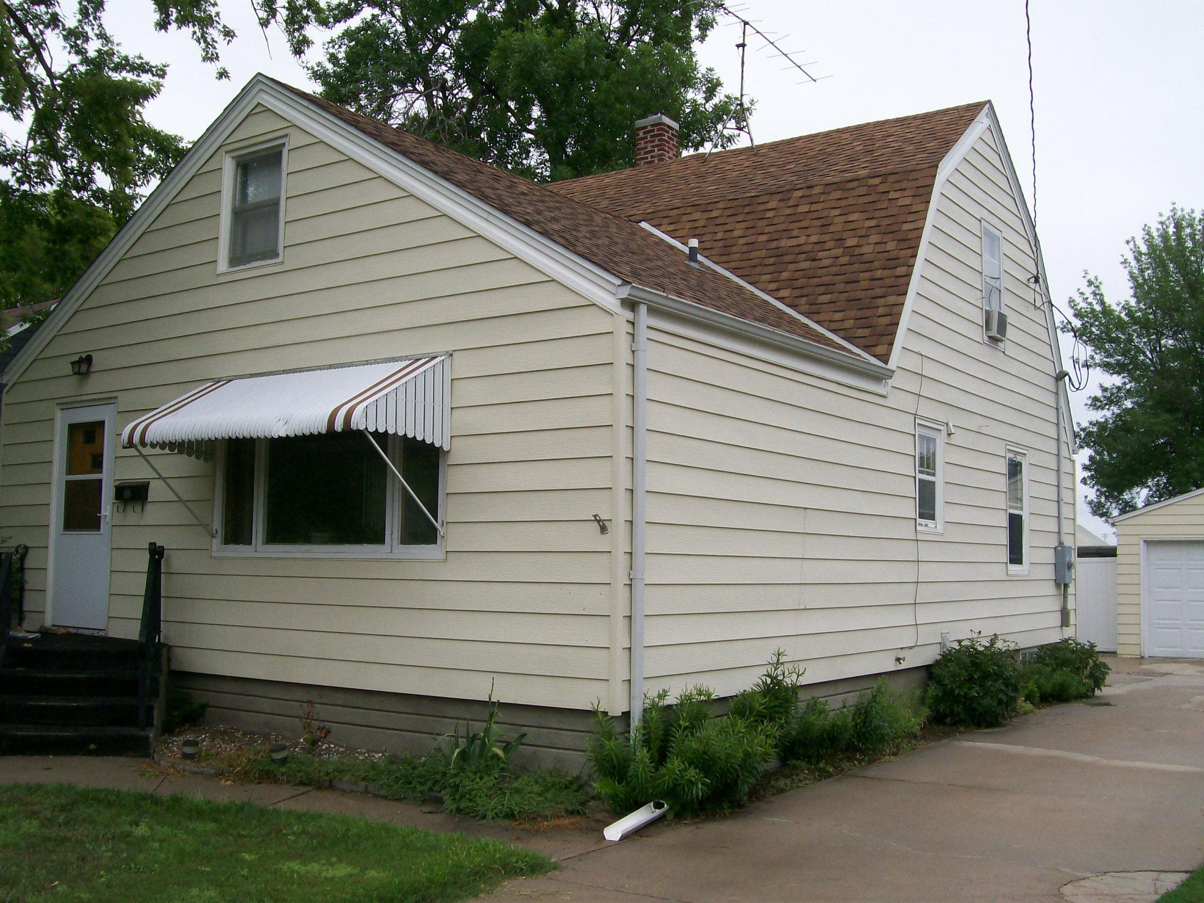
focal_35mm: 36
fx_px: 1252
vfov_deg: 39.7
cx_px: 602
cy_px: 452
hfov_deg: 51.4
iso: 80
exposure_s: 1/285
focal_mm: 6
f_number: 4.8
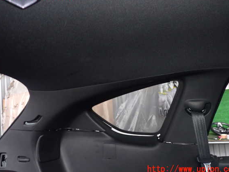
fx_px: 212
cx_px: 117
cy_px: 83
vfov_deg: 44.1
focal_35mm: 32
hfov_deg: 56.8
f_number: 6.3
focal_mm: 5.4
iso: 640
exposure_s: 1/30
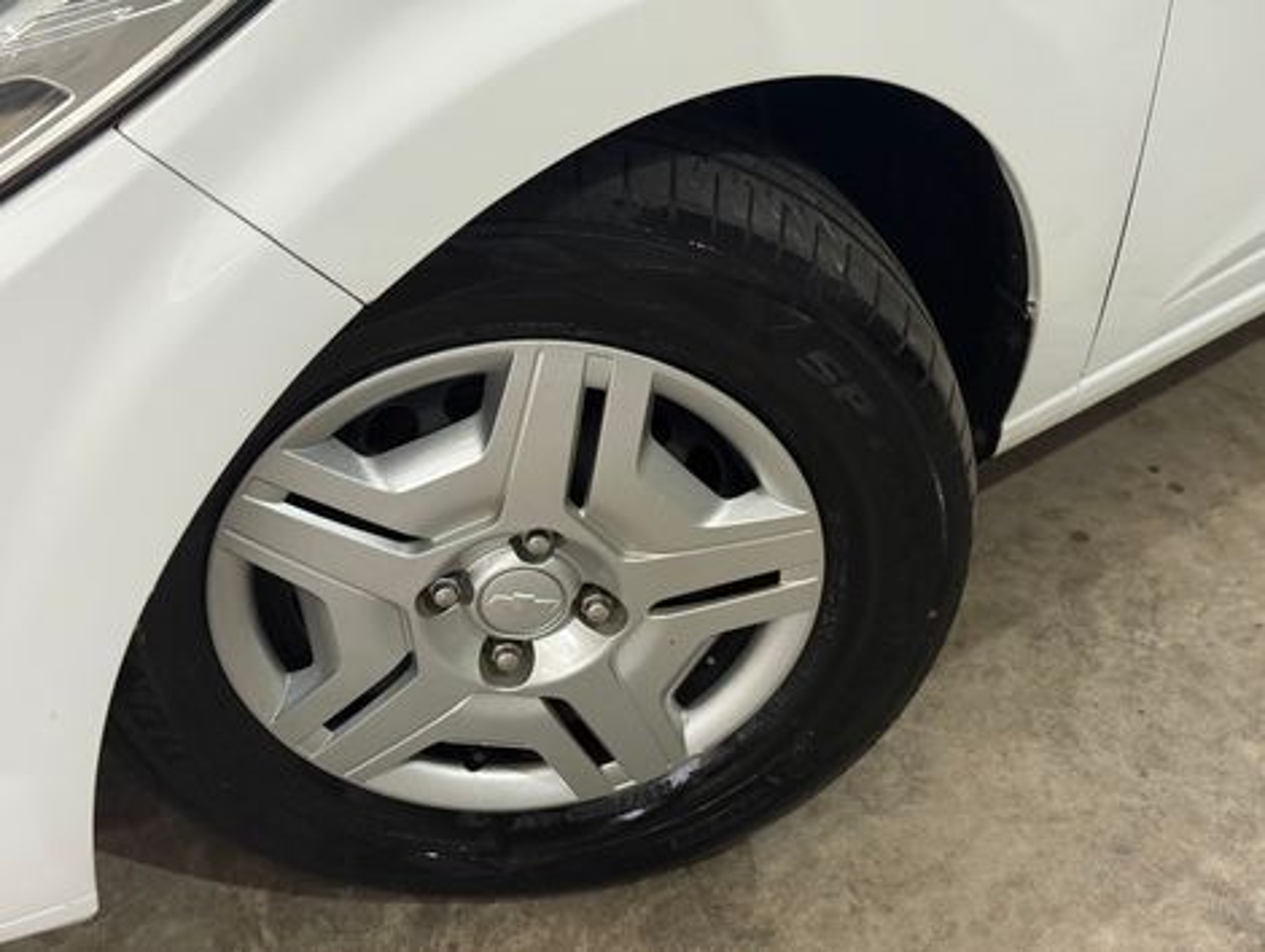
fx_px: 1757
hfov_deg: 39.6
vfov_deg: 30.3
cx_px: 632
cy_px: 476
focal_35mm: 48
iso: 320
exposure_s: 1/40
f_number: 1.78
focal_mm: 6.76
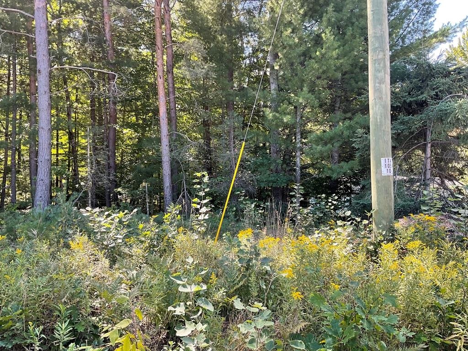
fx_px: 392
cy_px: 176
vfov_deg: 48.2
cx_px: 234
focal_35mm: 29
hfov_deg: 61.7
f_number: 1.8
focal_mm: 3
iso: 25
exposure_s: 1/122
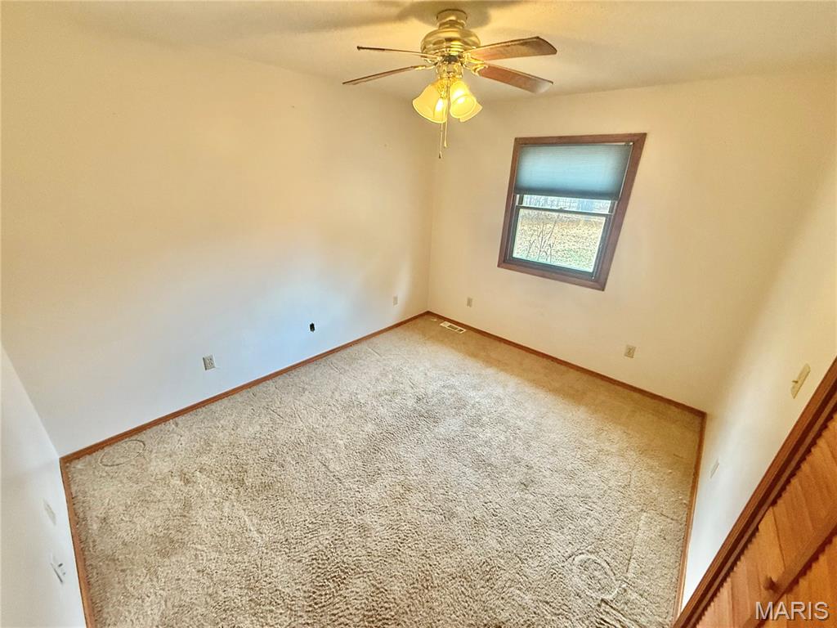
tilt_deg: -21.8
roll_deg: -1.8
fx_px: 339
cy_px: 314
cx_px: 418
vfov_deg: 85.7
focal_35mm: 14
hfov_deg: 102.1
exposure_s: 1/60
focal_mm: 2.22
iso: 500
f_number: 2.2
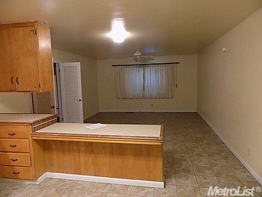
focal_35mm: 23
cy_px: 98
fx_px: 174
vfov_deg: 58.9
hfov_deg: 73.9
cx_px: 131
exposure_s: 1/20
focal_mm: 4
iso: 400
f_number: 3.1
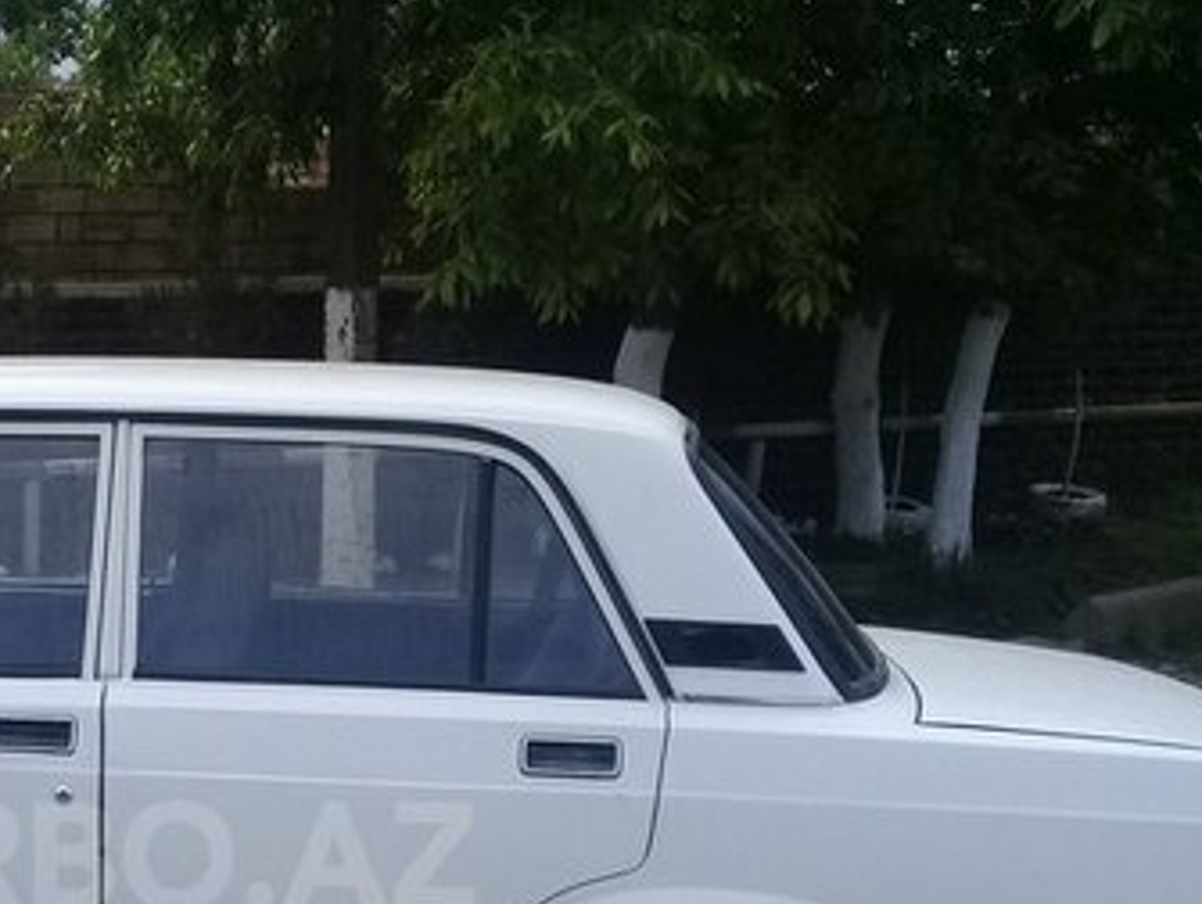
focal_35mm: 61
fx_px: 2120
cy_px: 856
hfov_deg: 30.2
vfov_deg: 23.3
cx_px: 108
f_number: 2.2
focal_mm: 3.3
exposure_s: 1/1156
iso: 50
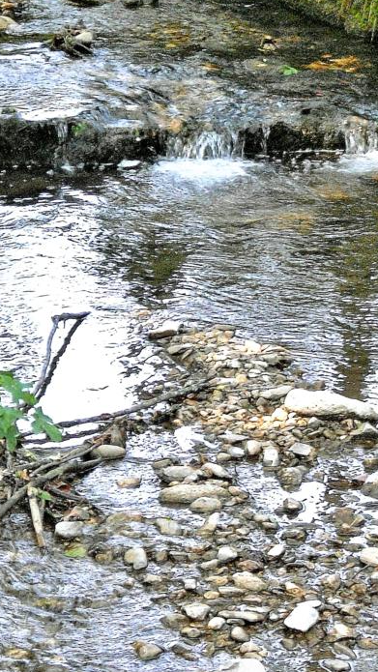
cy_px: 328
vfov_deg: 11.8
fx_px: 3260
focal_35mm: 183
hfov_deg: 6.6
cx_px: 186
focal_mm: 18.9
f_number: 5.6
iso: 320
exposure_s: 1/90
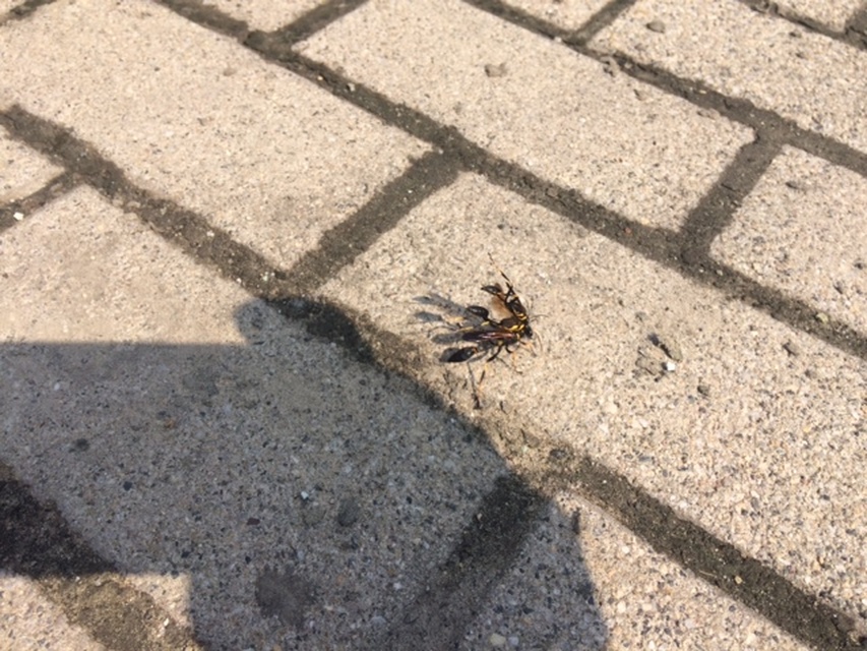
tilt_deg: -52.2
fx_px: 726
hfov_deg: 61.7
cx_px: 434
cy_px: 326
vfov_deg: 48.2
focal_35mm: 29
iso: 32
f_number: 2.2
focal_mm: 4.15
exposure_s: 1/1580
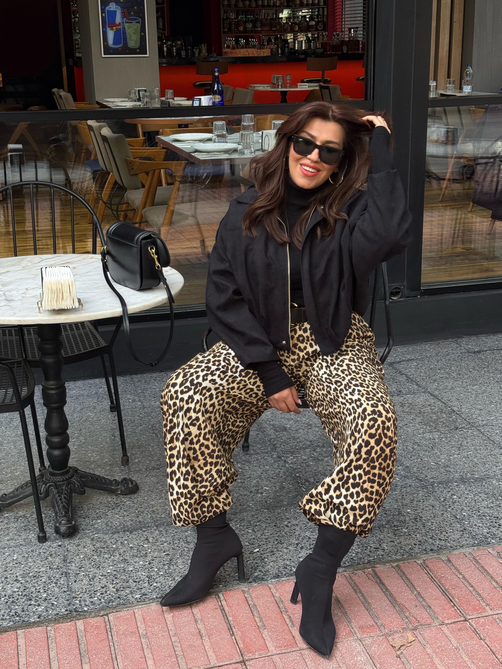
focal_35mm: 48
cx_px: 251
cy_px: 334
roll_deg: +0.3
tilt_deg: -17.2
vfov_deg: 39.7
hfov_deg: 30.3
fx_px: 928
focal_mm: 6.76
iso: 64
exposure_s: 1/606
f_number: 1.78
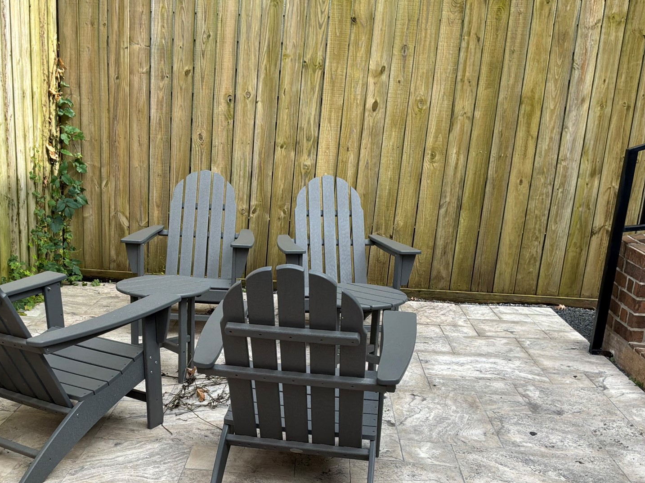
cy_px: 336
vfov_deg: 35.5
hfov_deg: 46.3
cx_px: 234
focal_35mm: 40
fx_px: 745
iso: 25
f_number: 1.8
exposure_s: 1/568
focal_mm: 3
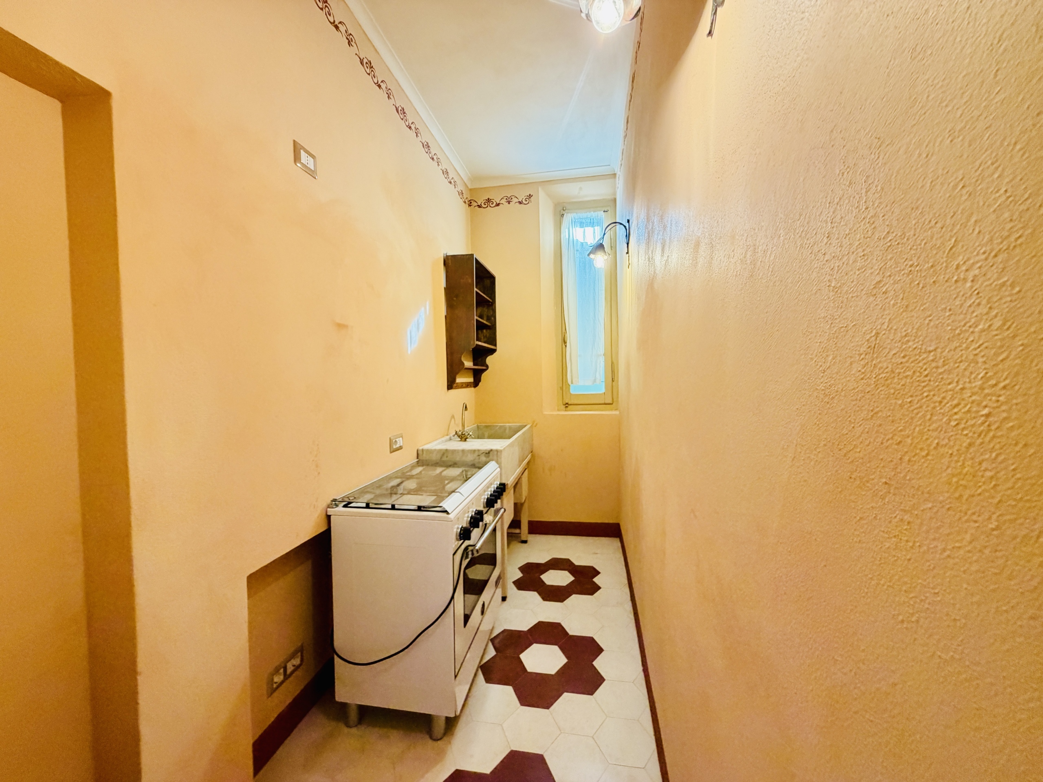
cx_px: 522
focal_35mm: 14
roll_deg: +1.0
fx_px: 422
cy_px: 391
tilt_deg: -2.6
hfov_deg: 102.1
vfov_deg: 85.7
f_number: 2.2
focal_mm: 2.22
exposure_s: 1/50
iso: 400
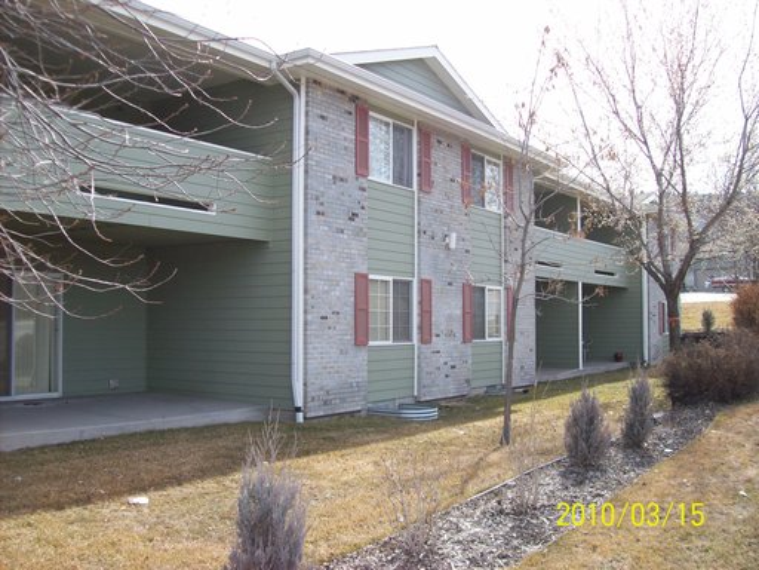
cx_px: 380
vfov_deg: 39.7
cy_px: 285
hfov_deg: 51.4
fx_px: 789
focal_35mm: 36
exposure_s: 1/553
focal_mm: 6
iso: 80
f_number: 2.7
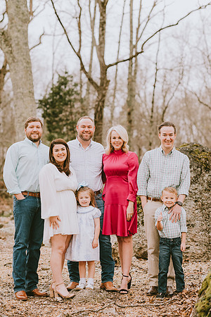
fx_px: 747
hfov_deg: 16.1
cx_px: 106
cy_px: 158
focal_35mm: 85
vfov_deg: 23.9
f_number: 2.5
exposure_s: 1/400
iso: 400
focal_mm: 85
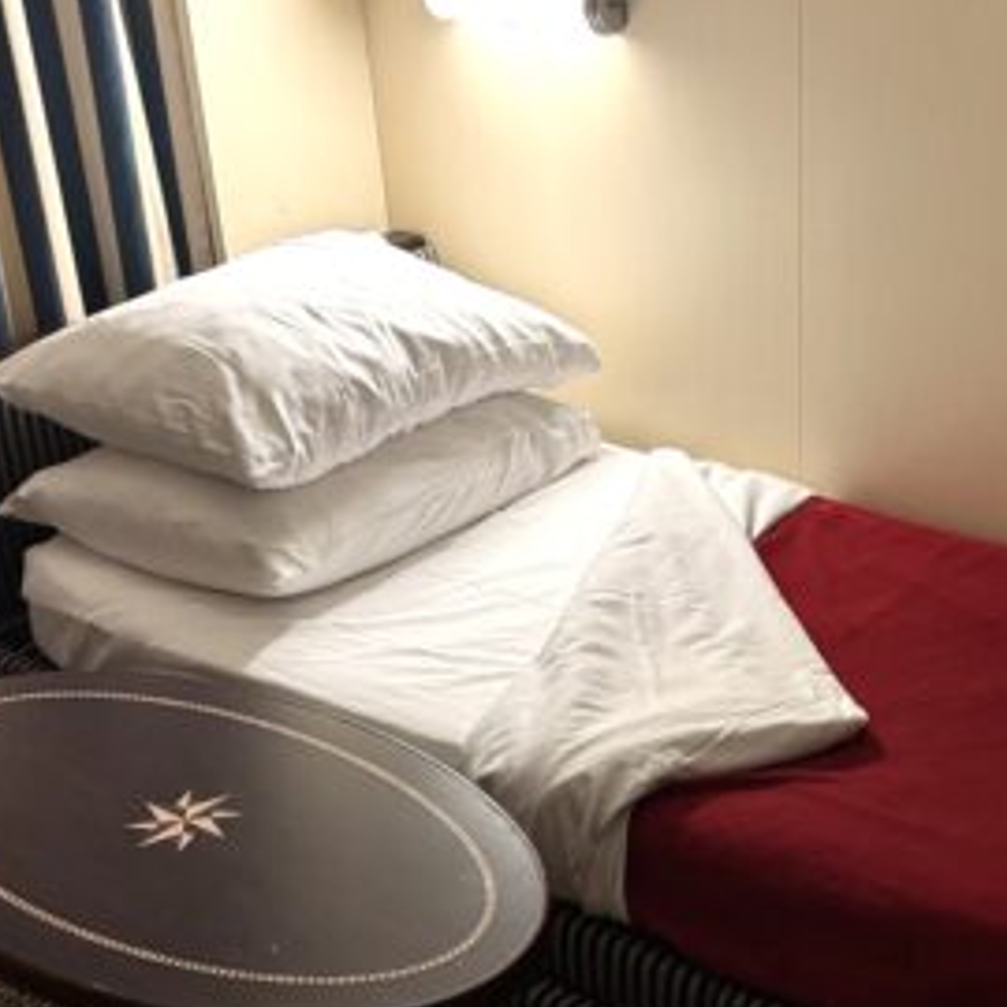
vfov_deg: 30.8
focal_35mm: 55
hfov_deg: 30.5
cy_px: 696
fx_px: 1810
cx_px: 772
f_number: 1.78
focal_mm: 6.76
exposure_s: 1/40
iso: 800
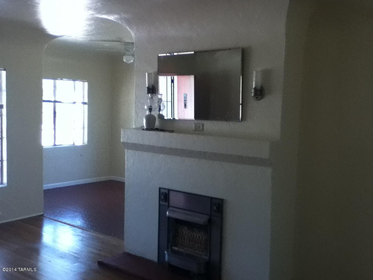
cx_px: 186
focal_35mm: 32
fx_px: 345
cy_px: 140
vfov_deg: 44.2
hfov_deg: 56.8
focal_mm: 3.85
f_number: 2.4
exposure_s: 1/60
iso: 125
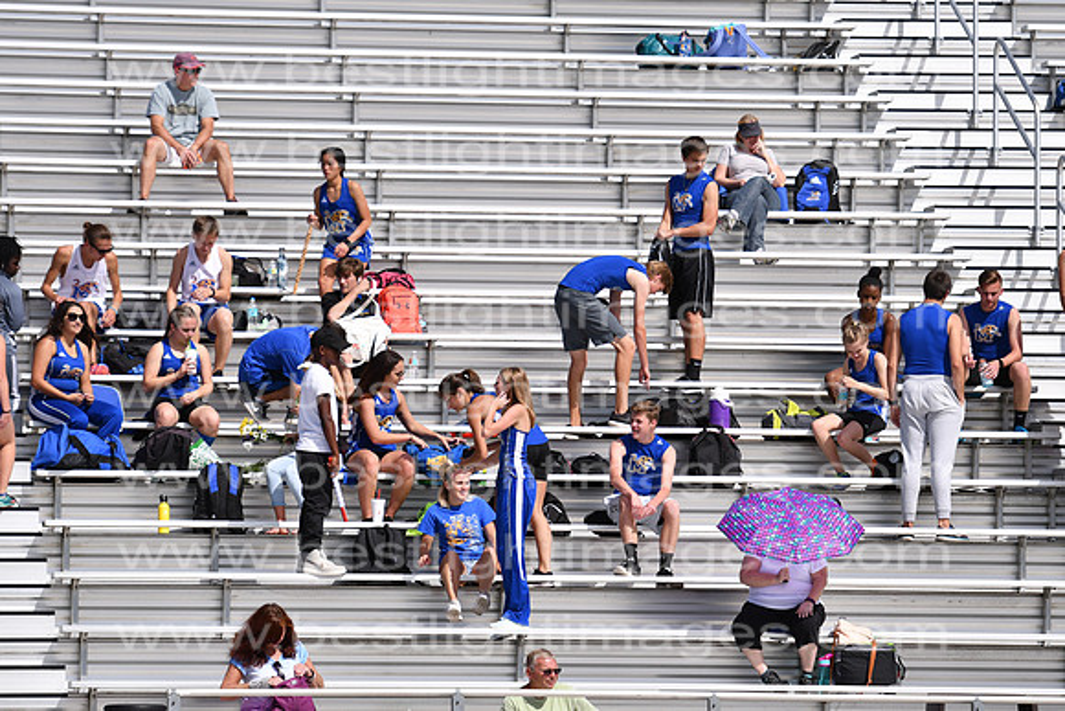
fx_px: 6657
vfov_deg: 6.1
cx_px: 532
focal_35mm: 225
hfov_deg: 9.1
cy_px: 356
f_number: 4
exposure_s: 1/3200
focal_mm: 150
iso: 100
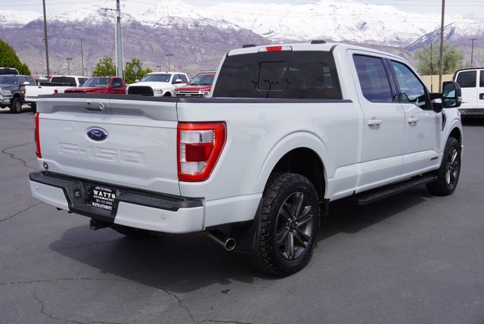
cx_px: 242
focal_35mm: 38
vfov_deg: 35.6
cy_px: 162
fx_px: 505
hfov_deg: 51.2
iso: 100
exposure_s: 1/160
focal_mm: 25
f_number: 11
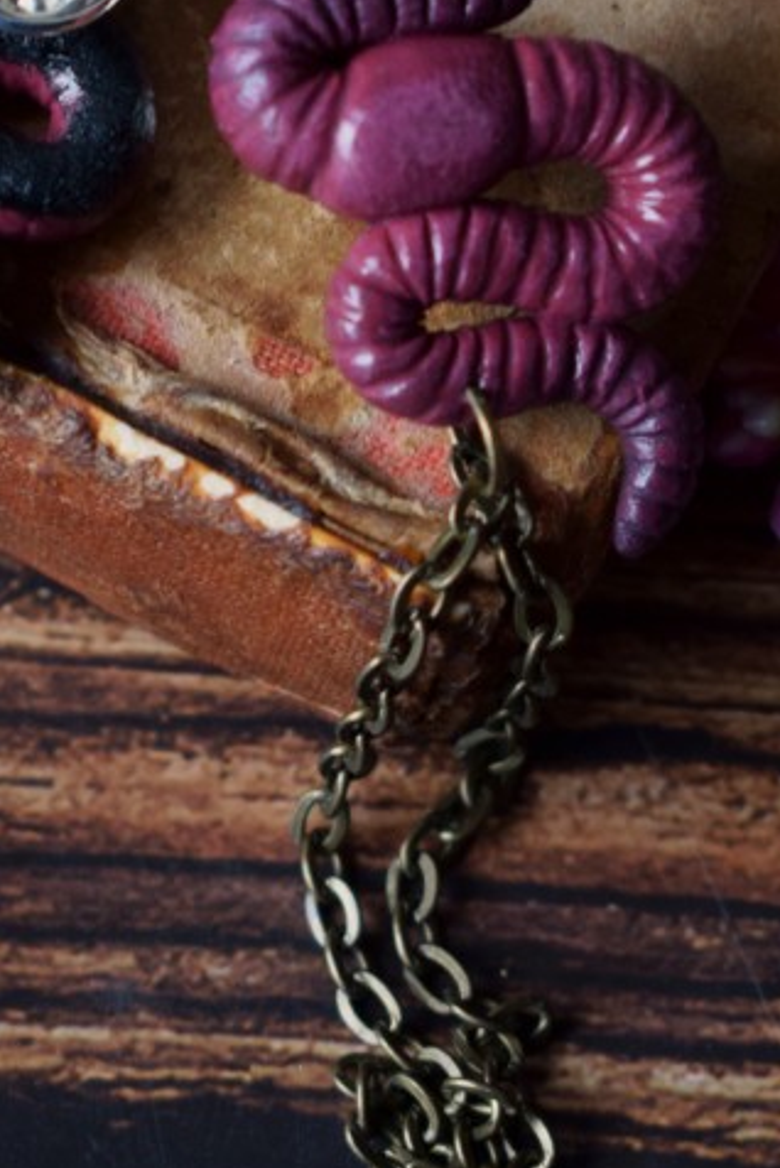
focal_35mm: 163
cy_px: 378
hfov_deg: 8.4
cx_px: 76
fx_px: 5296
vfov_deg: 12.6
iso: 640
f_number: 5
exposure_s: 1/60
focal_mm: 45
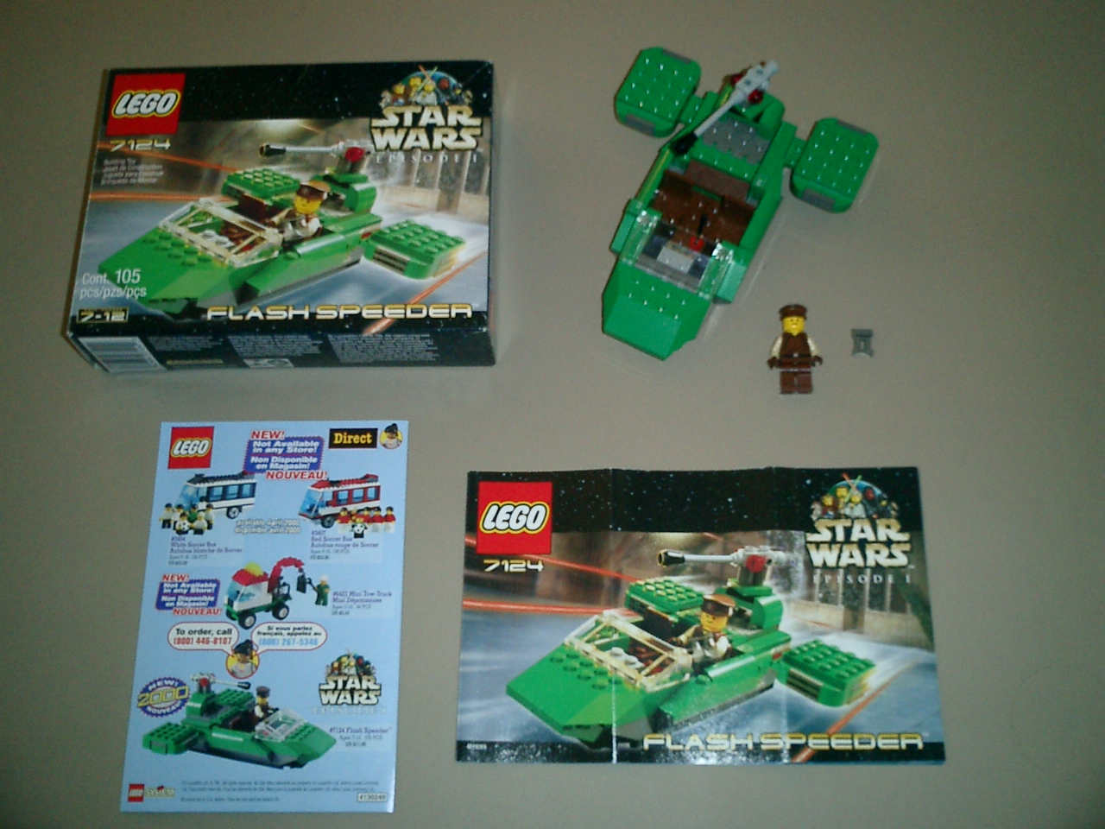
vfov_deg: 39.7
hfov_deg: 51.4
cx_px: 552
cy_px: 414
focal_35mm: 36
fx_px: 1149
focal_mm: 7.5
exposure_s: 1/30
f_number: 3.2
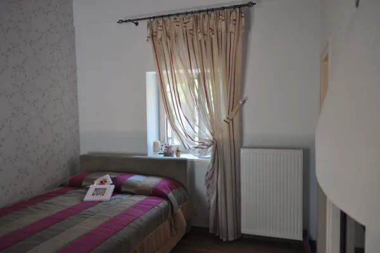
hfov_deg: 67.4
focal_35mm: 27
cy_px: 126
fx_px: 285
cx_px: 190
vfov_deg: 47.9
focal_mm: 18
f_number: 4
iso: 640
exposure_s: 1/60
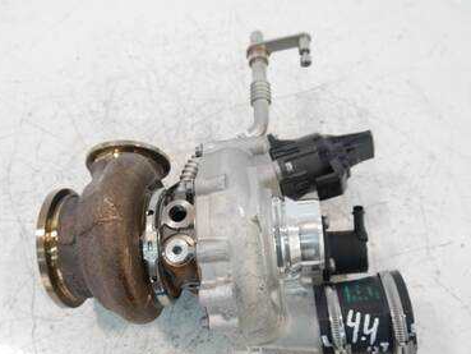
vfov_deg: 36.6
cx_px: 216
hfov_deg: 47.8
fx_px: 531
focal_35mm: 39
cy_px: 220
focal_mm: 15
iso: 400
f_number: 3.5
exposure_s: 1/60
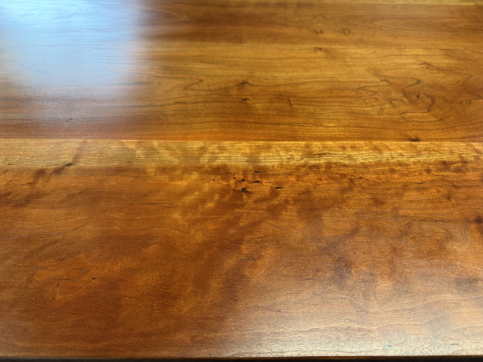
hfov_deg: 71.6
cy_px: 181
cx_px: 242
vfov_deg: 56.8
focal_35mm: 24
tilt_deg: -45.2
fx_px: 335
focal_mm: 6.76
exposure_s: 1/60
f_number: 1.78
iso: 250
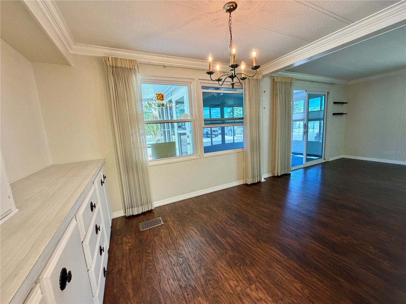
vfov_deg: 85.7
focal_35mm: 14
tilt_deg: -8.3
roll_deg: +2.6
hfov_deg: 102.1
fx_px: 164
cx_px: 203
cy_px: 152
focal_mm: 2.22
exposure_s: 1/120
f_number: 2.2
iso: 320
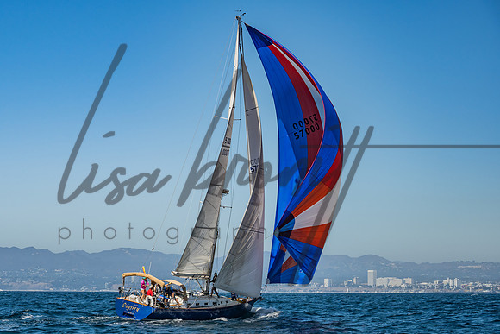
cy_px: 201
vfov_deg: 15.5
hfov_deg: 22.9
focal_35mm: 88
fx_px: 1226
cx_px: 166
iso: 160
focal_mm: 65
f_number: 6.3
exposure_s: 1/640
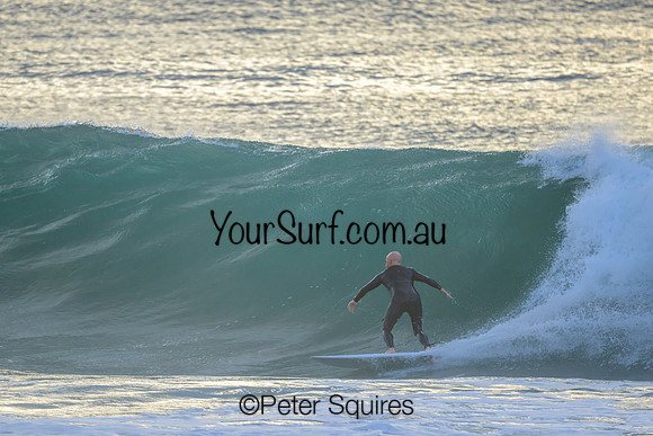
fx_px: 14514
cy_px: 218
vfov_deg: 1.7
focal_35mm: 800
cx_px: 326
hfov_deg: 2.6
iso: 1800
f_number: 6.3
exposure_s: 1/2500
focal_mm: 800
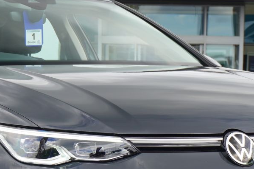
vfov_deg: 7.9
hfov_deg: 11.9
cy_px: 141
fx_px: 1215
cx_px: 65
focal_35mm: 172
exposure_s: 1/90
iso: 100
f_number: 6.7
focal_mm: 43
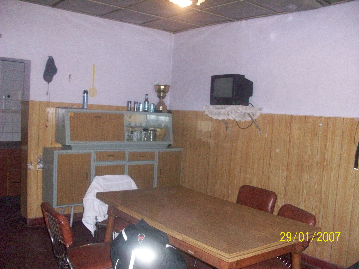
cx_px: 180
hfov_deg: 54.0
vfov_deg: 41.8
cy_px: 134
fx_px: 353
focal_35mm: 34
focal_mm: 5.7
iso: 320
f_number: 2.8
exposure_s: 1/60
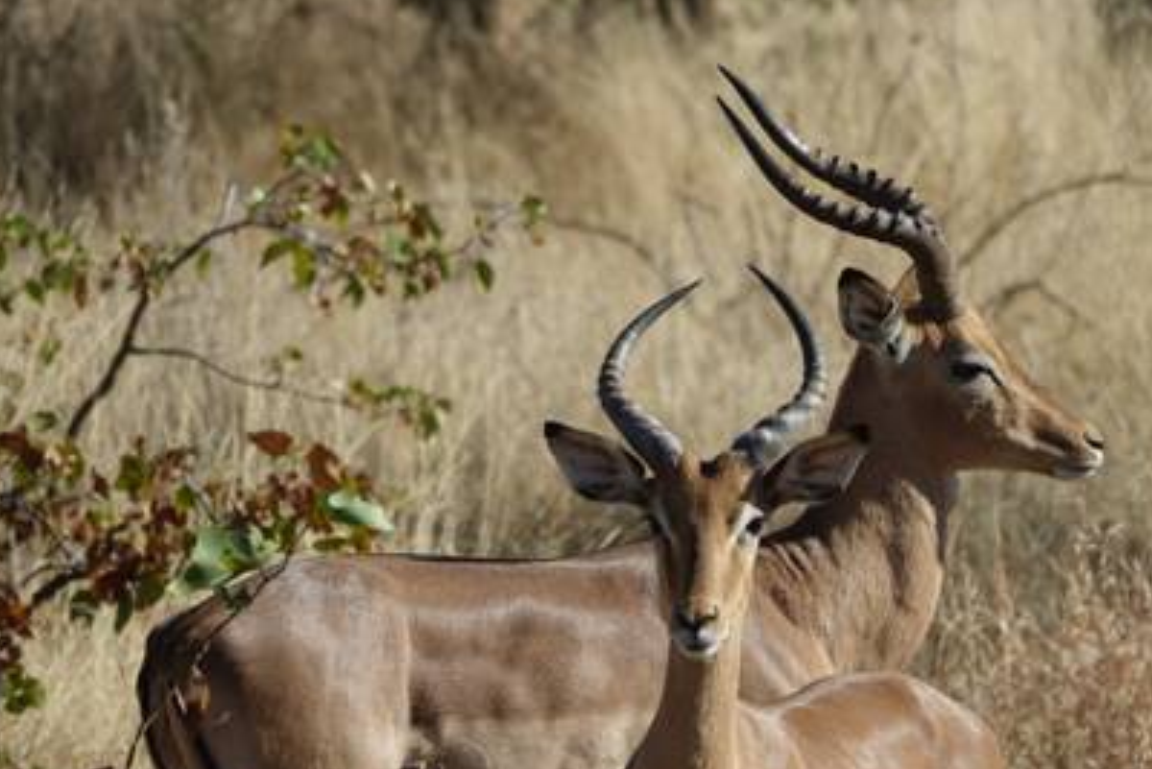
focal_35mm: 720
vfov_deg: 1.9
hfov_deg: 2.9
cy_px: 340
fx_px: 23047
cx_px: 579
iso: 100
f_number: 4
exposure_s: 1/800
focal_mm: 220
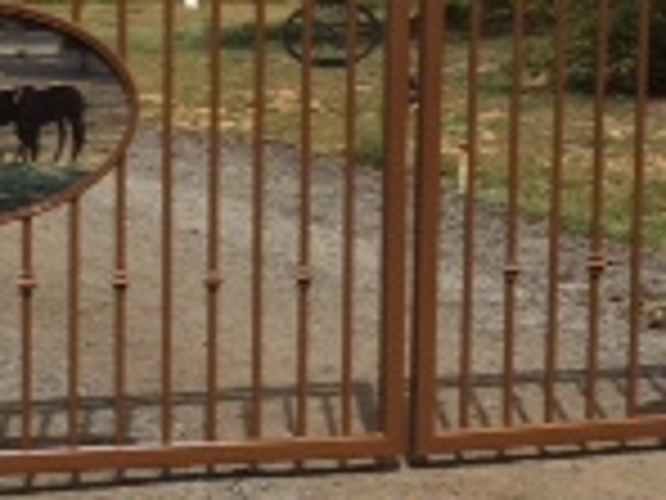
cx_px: 252
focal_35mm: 130
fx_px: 2501
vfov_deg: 11.4
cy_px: 216
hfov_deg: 15.2
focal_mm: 4.12
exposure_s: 1/3425
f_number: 2.2
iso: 40
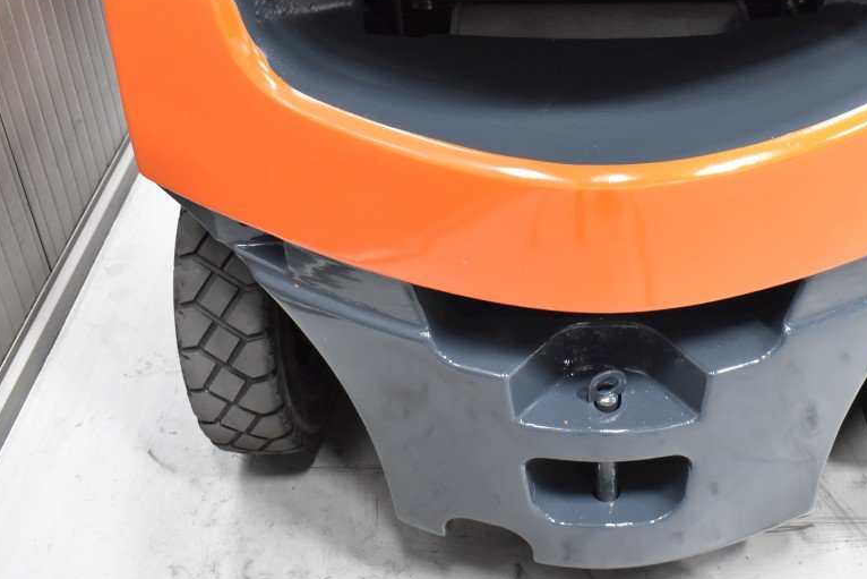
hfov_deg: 41.2
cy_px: 165
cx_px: 600
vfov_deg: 28.4
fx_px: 1132
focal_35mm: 47
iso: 1600
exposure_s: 1/13
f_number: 5
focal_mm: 20
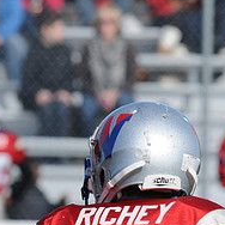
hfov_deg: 1.5
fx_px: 8670
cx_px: 46
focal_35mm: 1179
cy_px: 291
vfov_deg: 1.5
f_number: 9
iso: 200
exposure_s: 1/500
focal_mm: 300
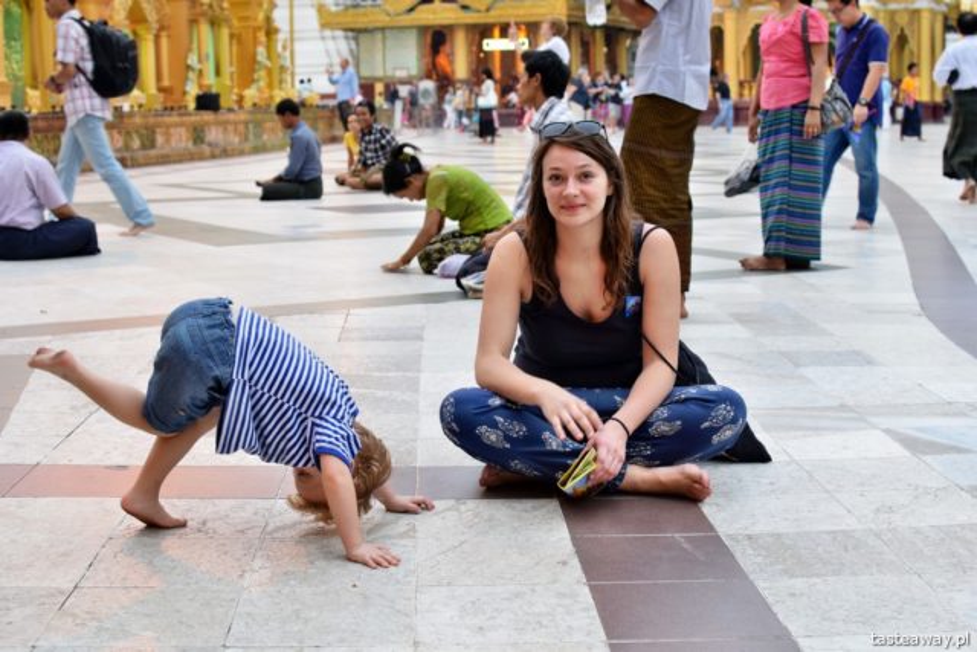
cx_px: 488
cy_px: 326
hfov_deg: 37.8
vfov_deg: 25.8
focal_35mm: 52
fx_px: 1425
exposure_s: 1/60
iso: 720
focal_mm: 35
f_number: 5
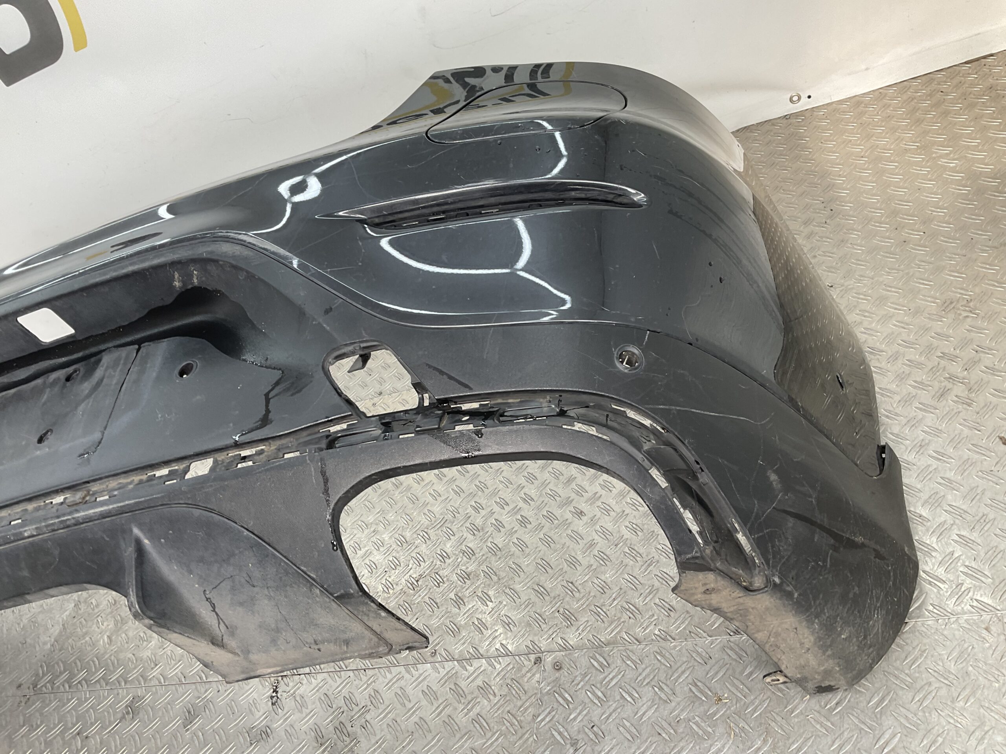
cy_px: 377
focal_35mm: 29
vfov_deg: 48.2
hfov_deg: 61.7
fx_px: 843
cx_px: 503
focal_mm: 3
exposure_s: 1/120
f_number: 1.8
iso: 25
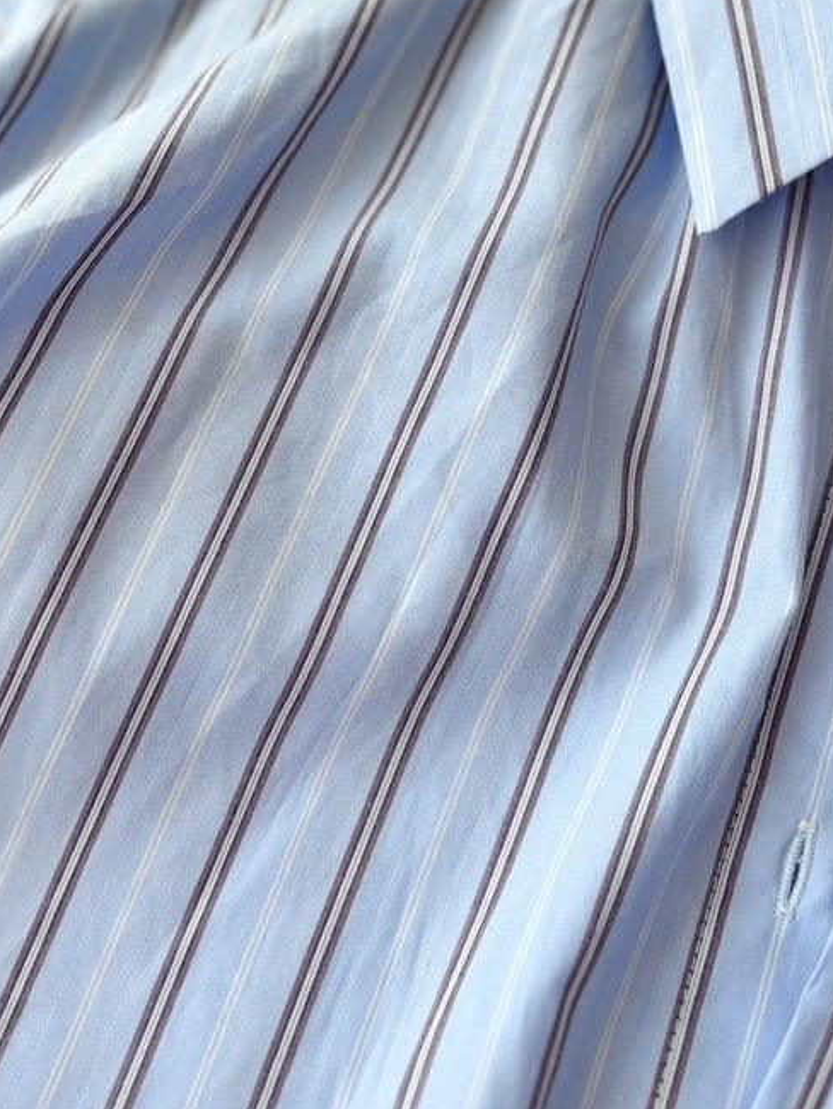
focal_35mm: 40
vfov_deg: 45.8
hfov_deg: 35.6
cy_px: 343
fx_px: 1283
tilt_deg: -69.5
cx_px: 280
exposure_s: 1/170
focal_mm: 5.96
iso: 32
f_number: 1.6
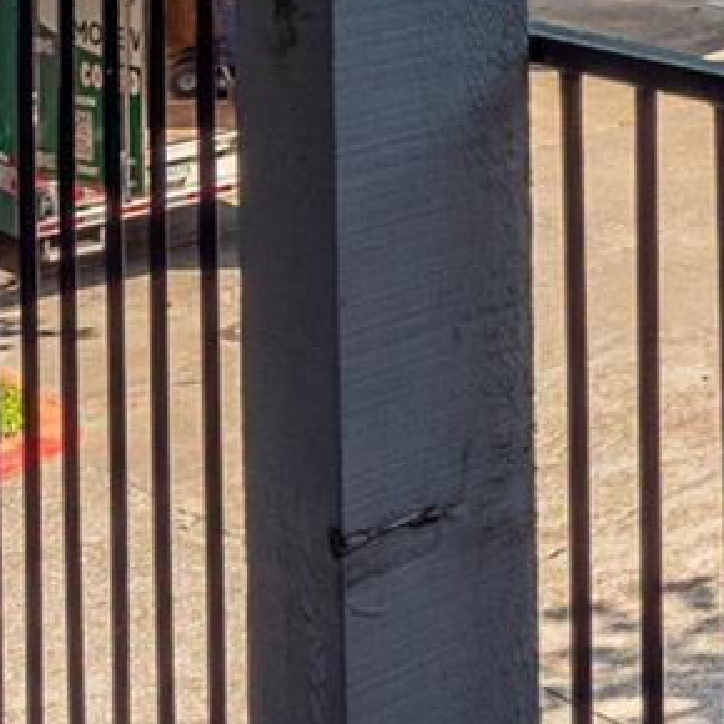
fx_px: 2272
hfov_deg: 14.3
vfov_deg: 16.3
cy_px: -404
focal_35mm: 96
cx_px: 1545
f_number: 10
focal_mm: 16
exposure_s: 1/200
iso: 100
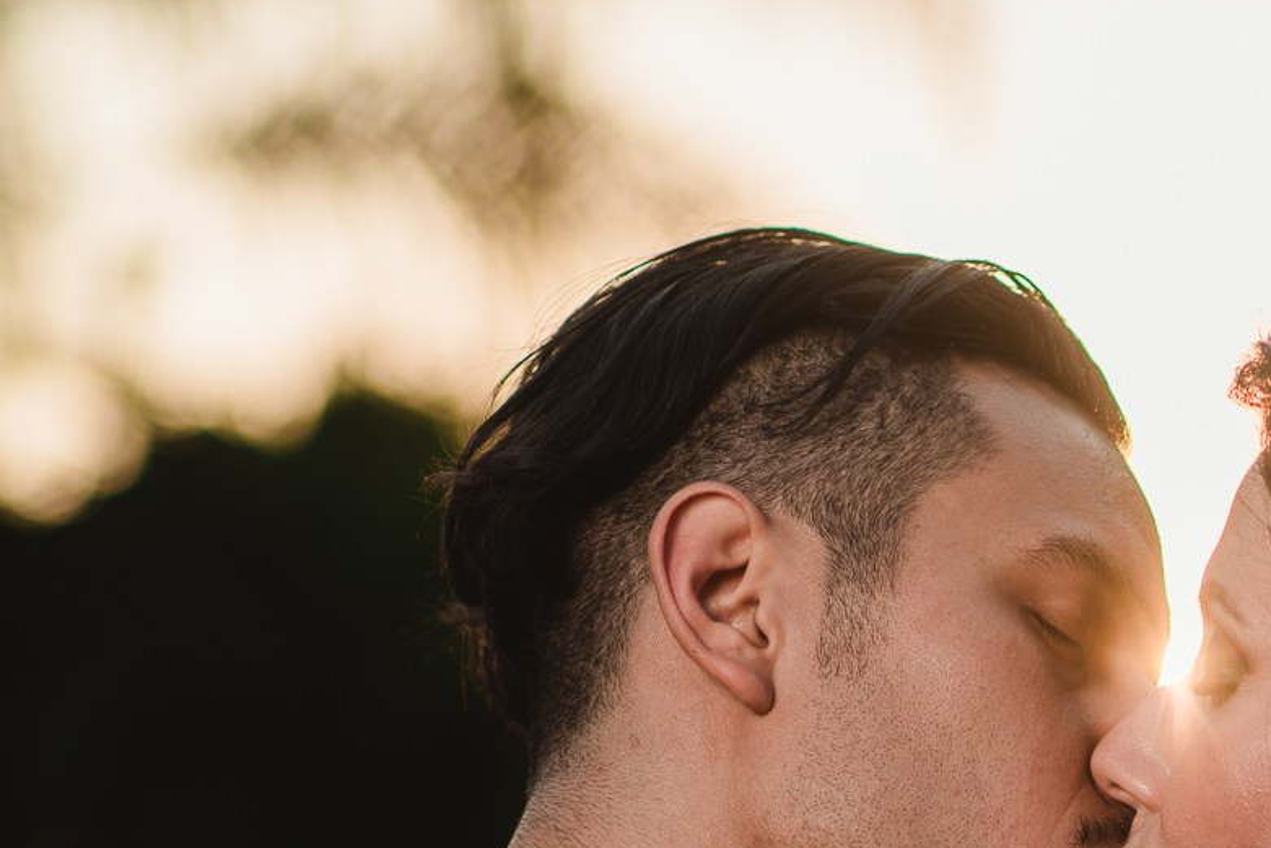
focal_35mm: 223
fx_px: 7874
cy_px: 1095
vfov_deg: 6.1
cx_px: 1406
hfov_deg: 9.1
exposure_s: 1/800
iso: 100
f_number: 2.8
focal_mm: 85
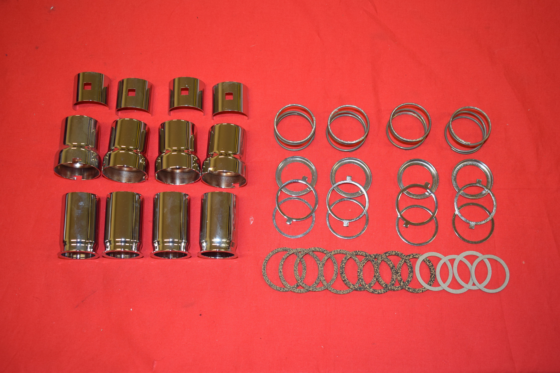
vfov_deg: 29.9
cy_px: 186
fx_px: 700
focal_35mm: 45
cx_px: 280
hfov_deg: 43.6
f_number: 5
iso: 500
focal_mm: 30
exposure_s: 1/60
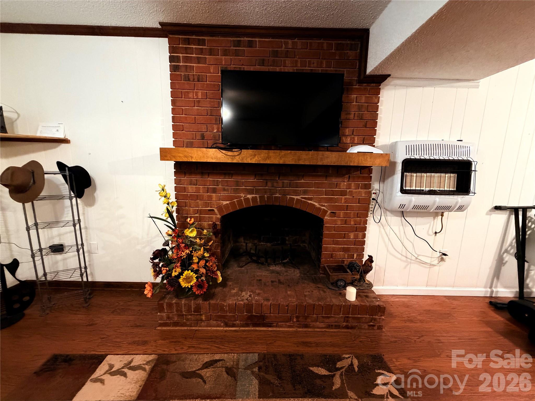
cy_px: 200
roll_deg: -0.3
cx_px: 268
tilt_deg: -9.6
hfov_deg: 102.1
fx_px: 216
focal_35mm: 14
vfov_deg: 85.7
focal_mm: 2.22
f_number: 2.2
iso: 640
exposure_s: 1/60
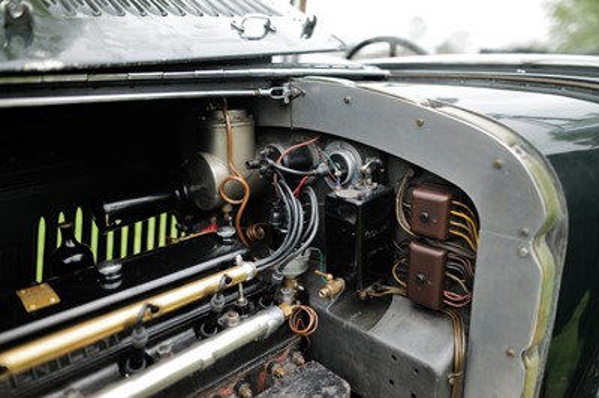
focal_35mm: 24
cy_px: 199
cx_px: 300
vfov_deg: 53.1
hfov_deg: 73.8
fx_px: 399
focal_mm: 24
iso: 200
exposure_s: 1/1600
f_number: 1.4
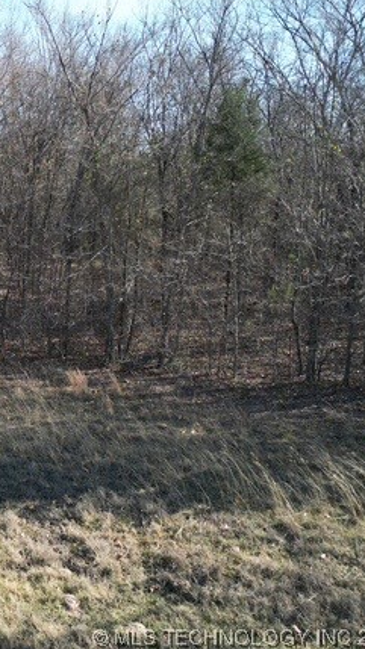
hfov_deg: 26.9
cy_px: 295
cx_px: -74
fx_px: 672
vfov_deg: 51.6
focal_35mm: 39
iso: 200
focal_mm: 6.72
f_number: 1.7
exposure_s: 1/1000
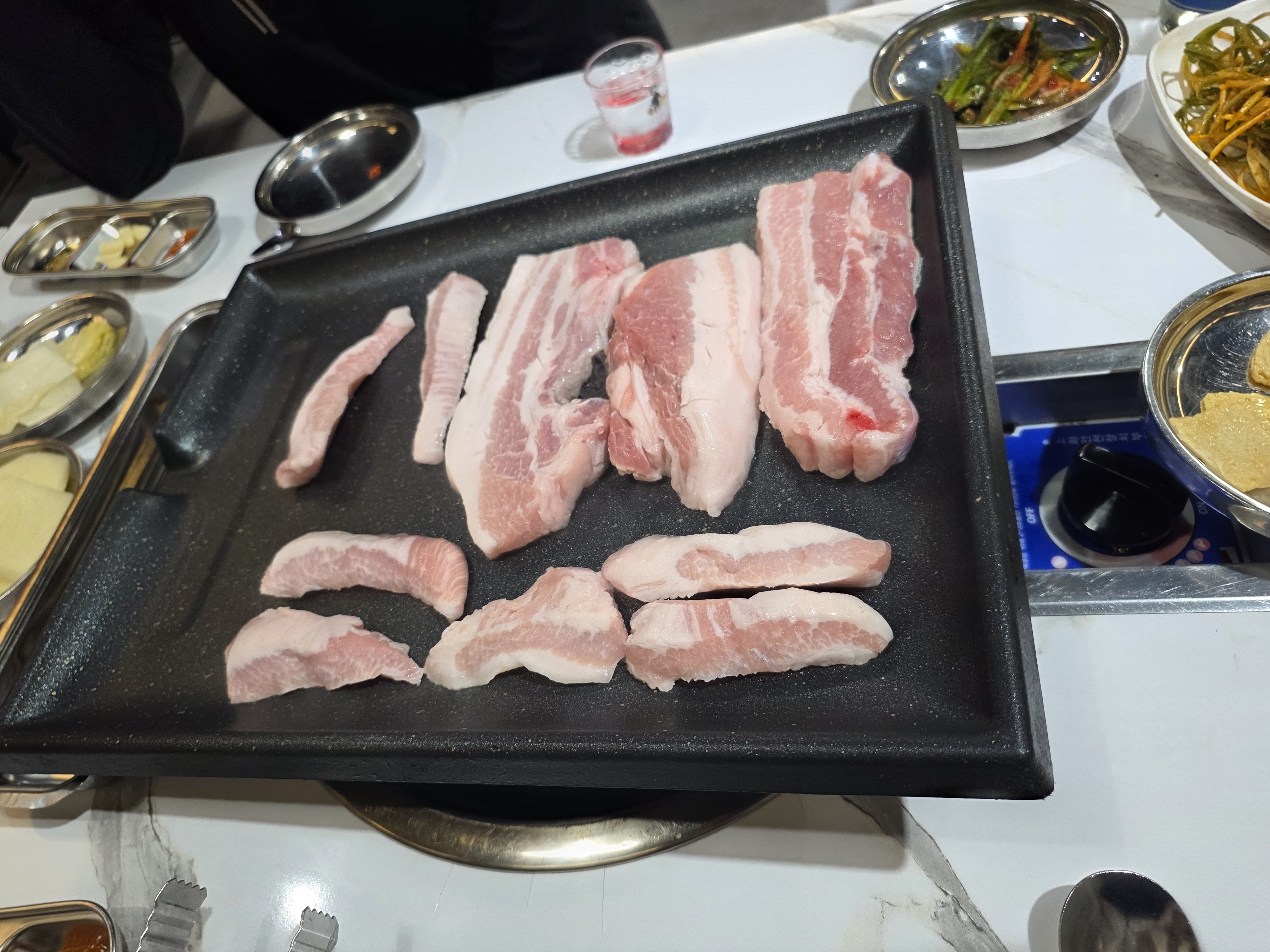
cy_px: 476
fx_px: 844
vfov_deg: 58.9
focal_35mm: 23
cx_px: 635
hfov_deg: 73.9
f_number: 1.7
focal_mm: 6.3
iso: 125
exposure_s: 1/120
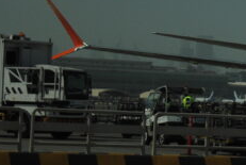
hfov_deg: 7.9
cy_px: 45
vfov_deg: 5.5
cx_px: 452
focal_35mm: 251
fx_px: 1717
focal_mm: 45
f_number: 5.6
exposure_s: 1/2000
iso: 200
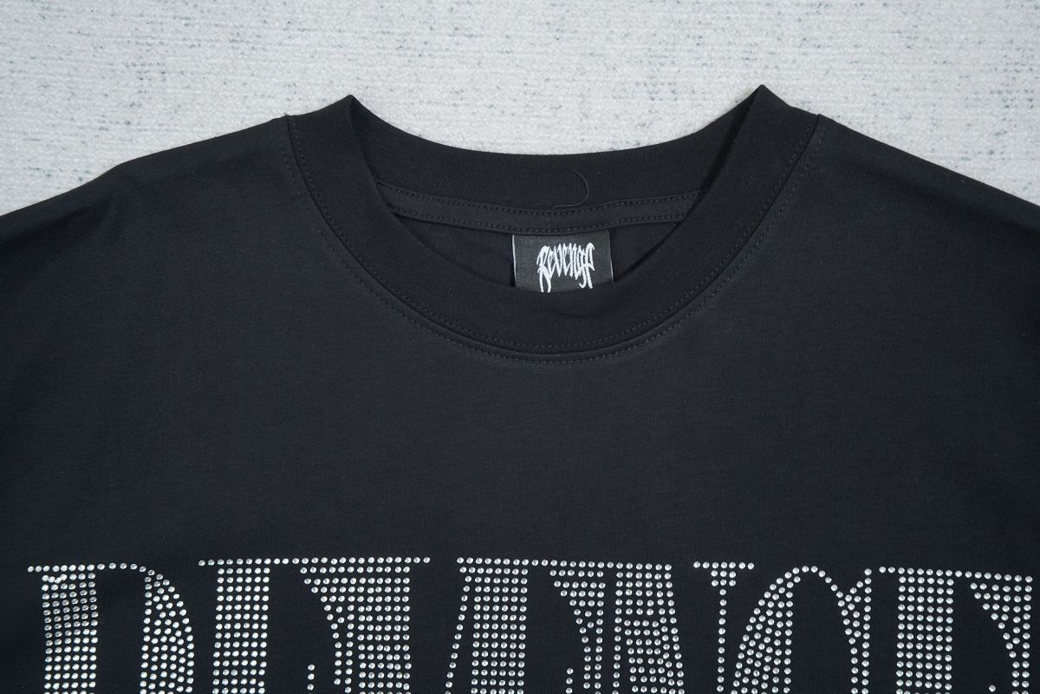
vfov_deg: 37.9
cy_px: 347
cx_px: 520
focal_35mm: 35
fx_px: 1011
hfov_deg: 54.4
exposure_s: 1/100
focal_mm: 35
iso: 1600
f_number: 10
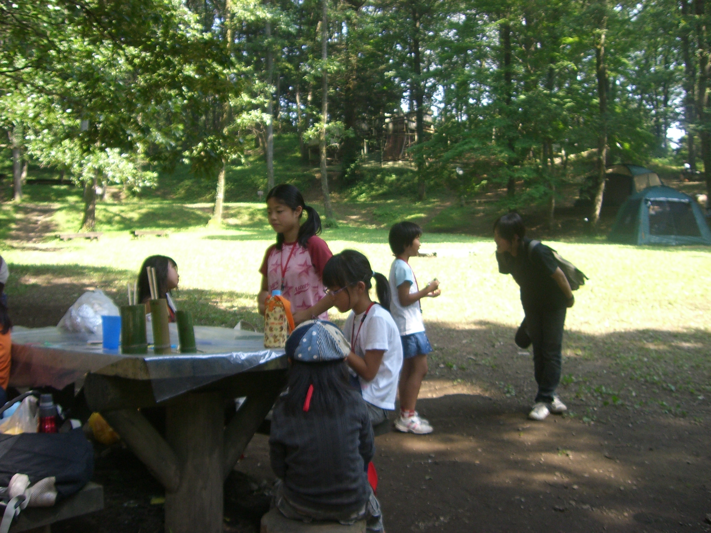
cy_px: 266
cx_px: 356
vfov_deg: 37.7
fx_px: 781
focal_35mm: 38
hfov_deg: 49.0
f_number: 2.7
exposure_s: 1/200
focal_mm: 6.2
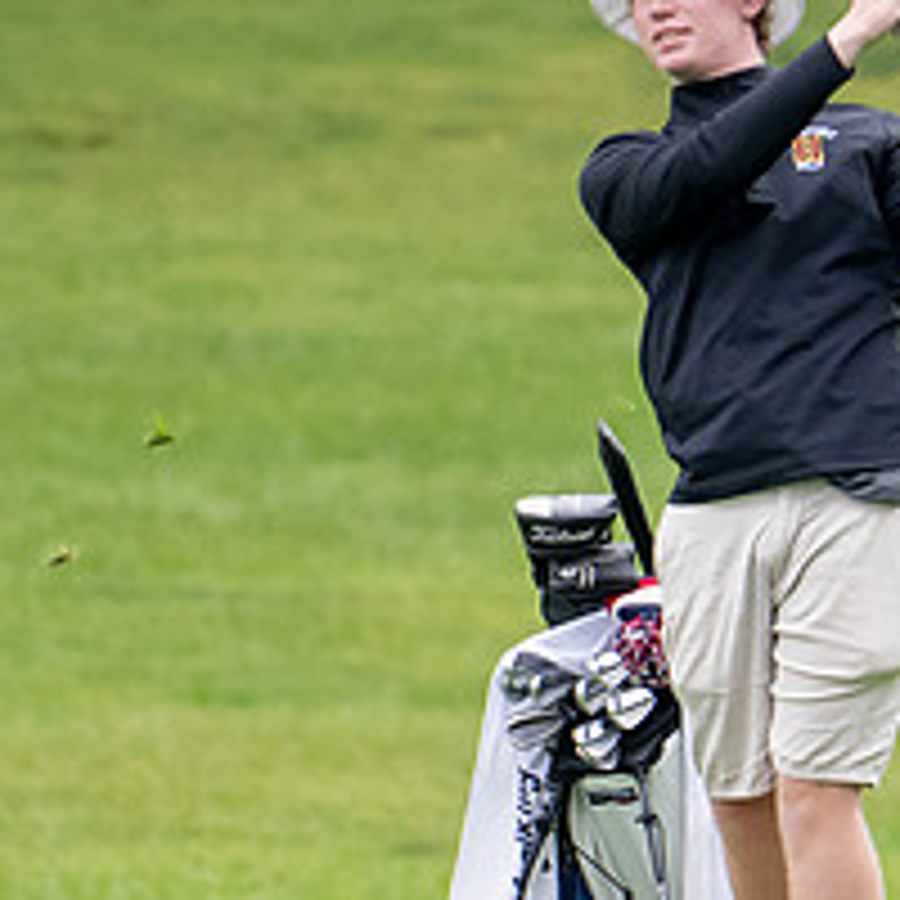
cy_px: 355
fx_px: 69979
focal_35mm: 2379
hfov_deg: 0.7
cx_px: 786
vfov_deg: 0.7
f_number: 4.5
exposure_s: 1/1600
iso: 1100
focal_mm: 400
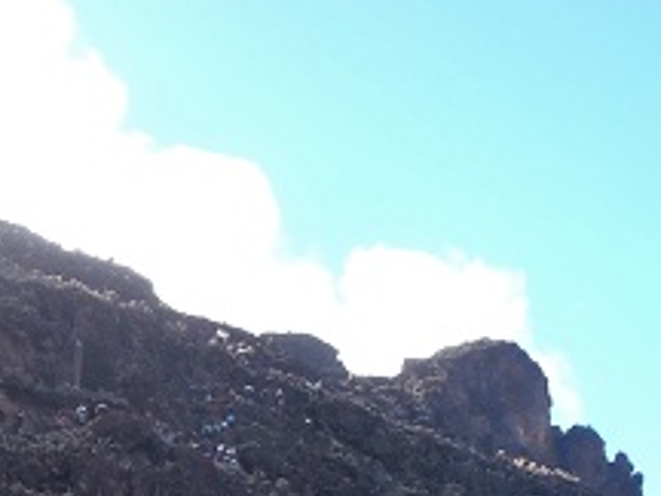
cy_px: 657
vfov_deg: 15.6
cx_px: 9
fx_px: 1719
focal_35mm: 90
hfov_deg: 21.1
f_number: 3.6
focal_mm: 5.93
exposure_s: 1/160
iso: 80
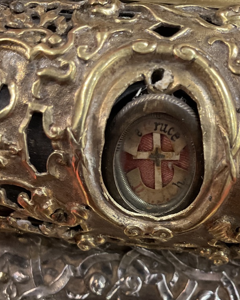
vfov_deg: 39.2
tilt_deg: -44.1
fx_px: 408
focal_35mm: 46
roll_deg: -1.5
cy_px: 228
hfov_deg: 32.6
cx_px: 156
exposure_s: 1/40
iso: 250
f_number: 1.8
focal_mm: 3
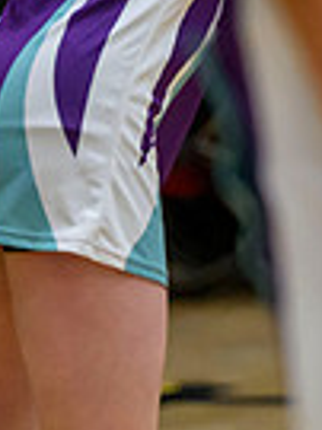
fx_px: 11938
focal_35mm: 961
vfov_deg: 2.1
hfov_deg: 1.5
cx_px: 1177
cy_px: -168
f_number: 3.5
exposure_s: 1/1000
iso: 5000
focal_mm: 175
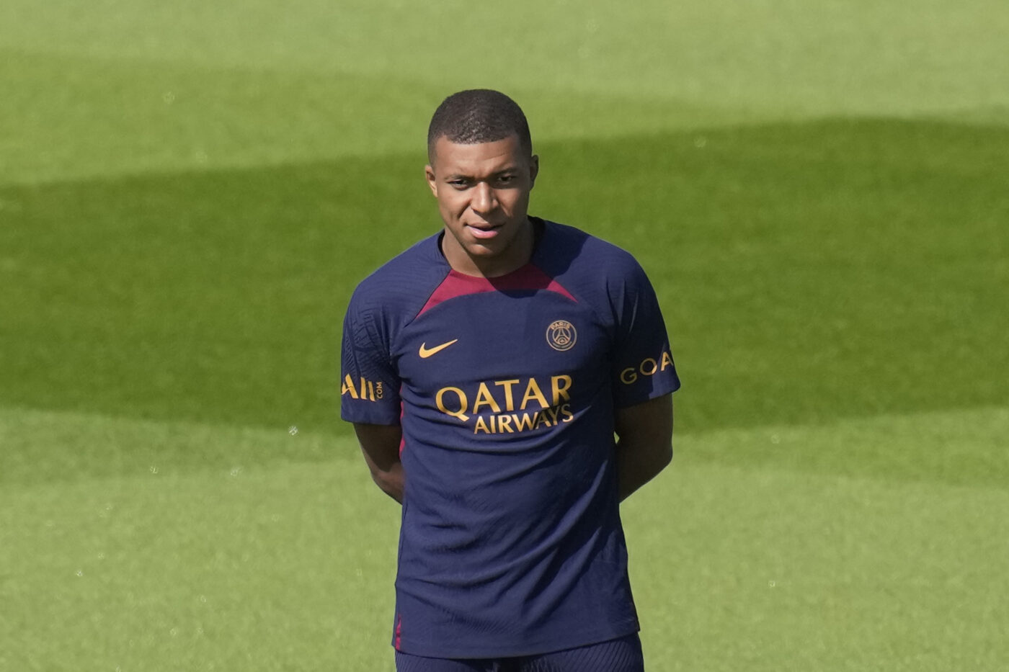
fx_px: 23539
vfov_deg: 1.6
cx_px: 504
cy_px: 336
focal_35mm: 840
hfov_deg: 2.5
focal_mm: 560
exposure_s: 1/6400
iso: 1000
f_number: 4.5
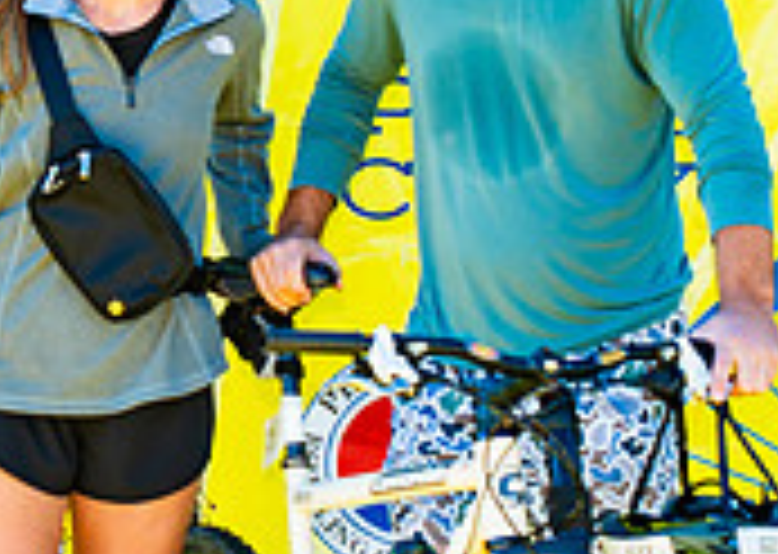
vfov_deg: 9.6
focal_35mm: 150
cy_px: 273
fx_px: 3309
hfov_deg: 13.4
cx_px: 212
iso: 100
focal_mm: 35
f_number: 2.8
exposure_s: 1/200
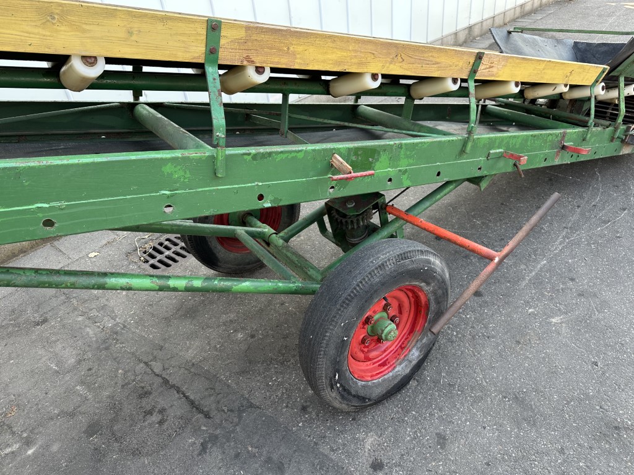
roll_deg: +7.2
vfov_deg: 56.8
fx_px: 440
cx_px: 317
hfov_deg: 71.6
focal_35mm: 24
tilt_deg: -34.2
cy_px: 238
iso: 64
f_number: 1.78
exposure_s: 1/128
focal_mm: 6.86
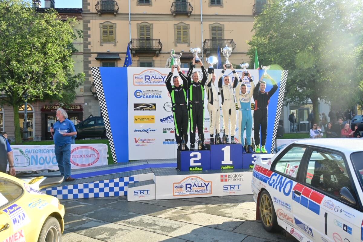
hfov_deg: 61.9
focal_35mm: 30
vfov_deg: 43.6
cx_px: 182
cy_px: 121
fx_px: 303
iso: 800
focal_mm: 30
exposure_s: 1/640
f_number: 7.1
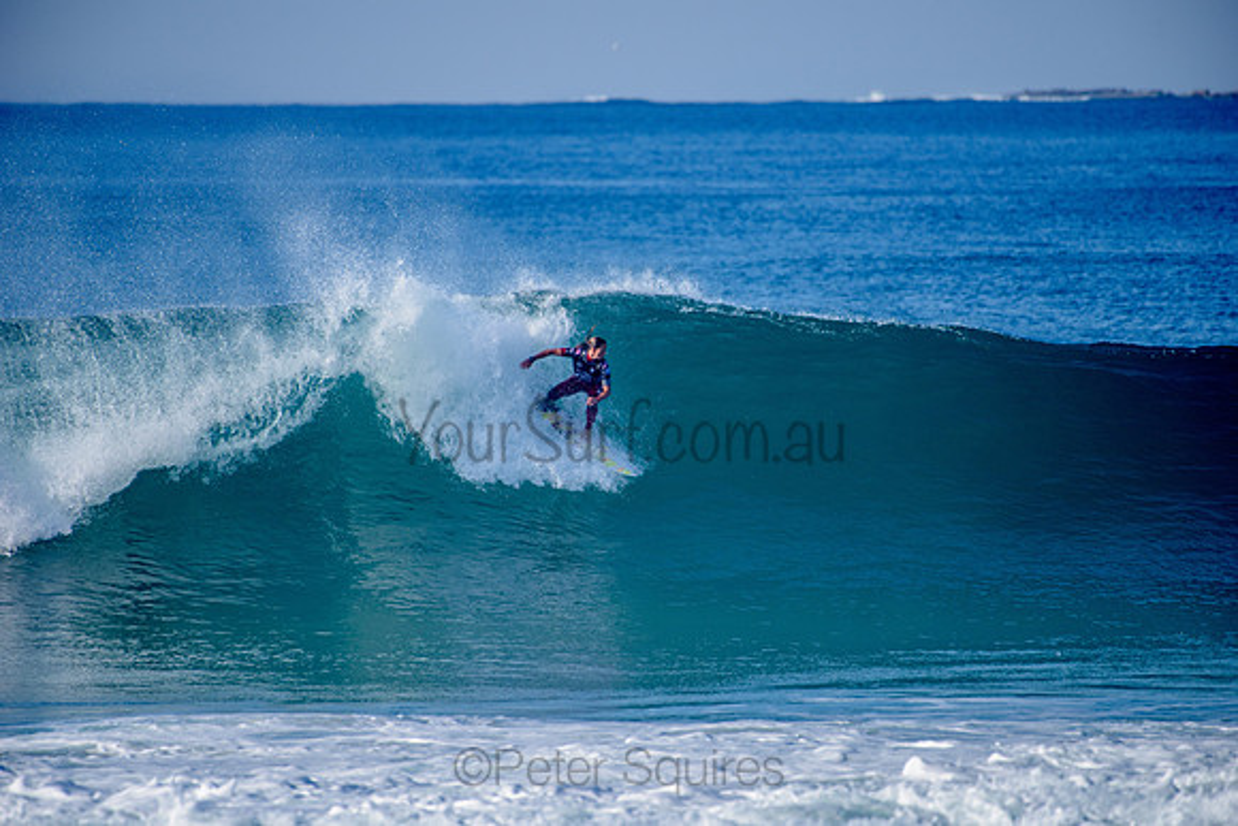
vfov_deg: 2.8
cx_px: 619
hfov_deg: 4.1
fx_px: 17198
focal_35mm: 500
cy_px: 413
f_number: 5.6
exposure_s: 1/1600
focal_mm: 500
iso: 180
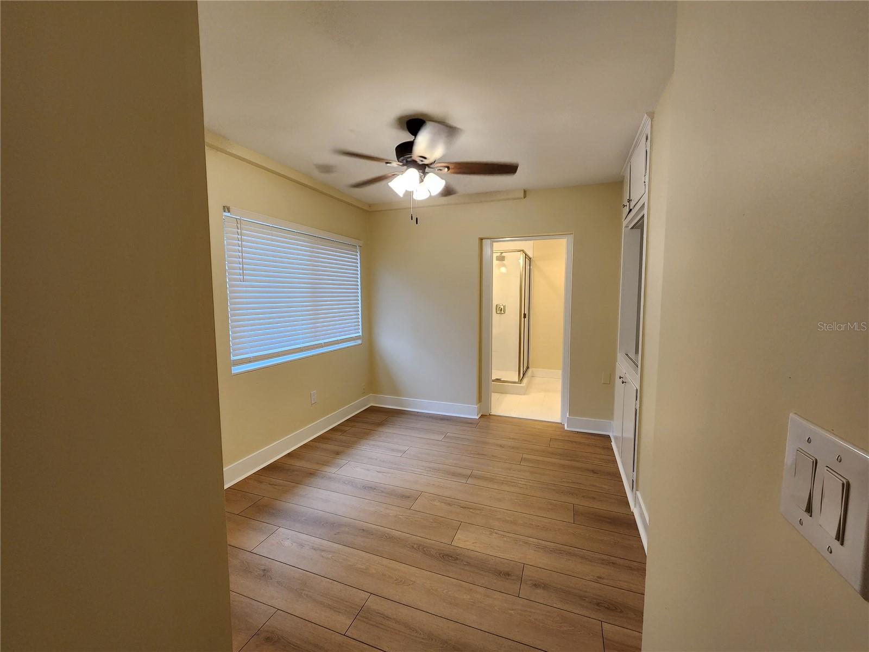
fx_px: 326
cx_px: 434
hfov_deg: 106.2
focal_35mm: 13
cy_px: 326
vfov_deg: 89.9
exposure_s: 1/60
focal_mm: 2.2
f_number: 2.2
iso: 200
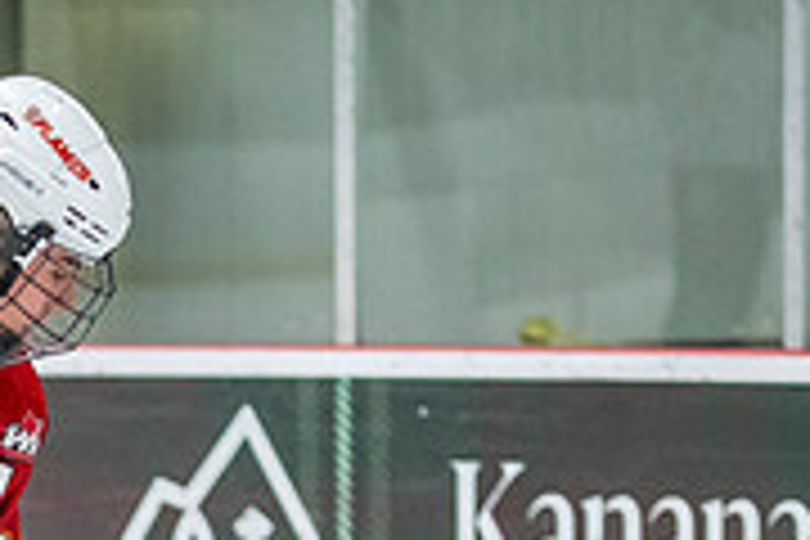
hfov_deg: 4.2
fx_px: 10979
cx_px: -602
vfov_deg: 2.8
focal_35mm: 488
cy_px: 824
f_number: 3.2
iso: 2000
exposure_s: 1/640
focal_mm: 95
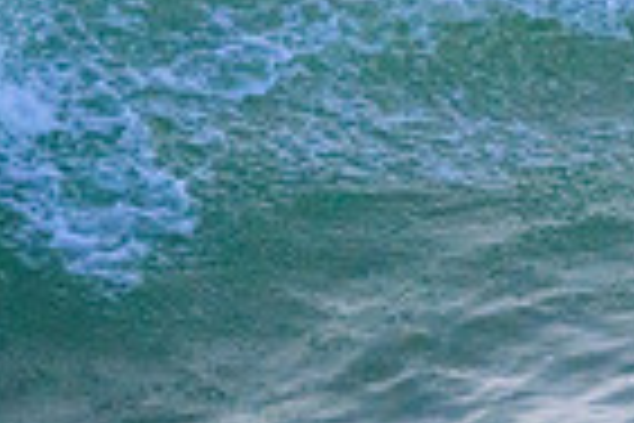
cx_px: 1174
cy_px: 106
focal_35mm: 2667
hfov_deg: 0.8
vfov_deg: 0.5
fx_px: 46965
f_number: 11
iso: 3200
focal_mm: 650
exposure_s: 1/1600
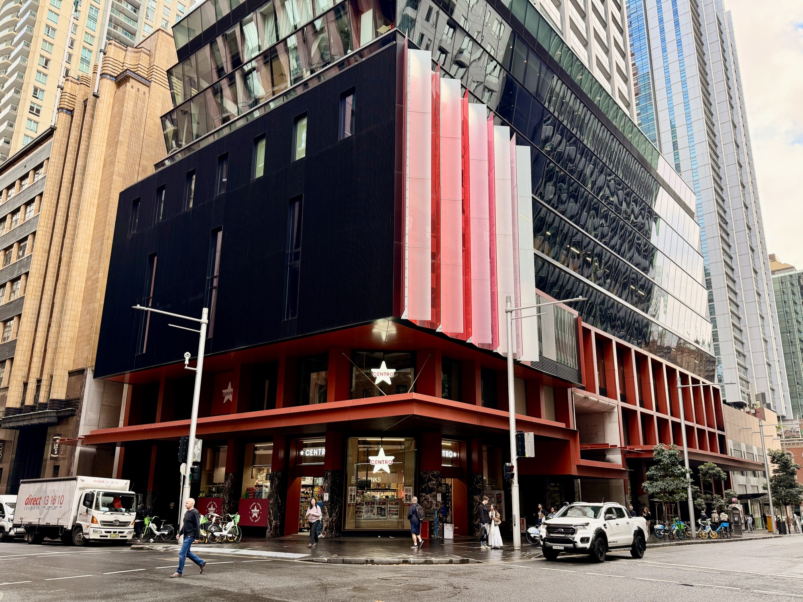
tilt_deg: +14.9
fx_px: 557
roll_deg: -0.6
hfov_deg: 71.6
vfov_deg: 56.8
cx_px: 402
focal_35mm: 24
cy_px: 301
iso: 100
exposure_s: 1/184
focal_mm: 6.76
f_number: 1.78
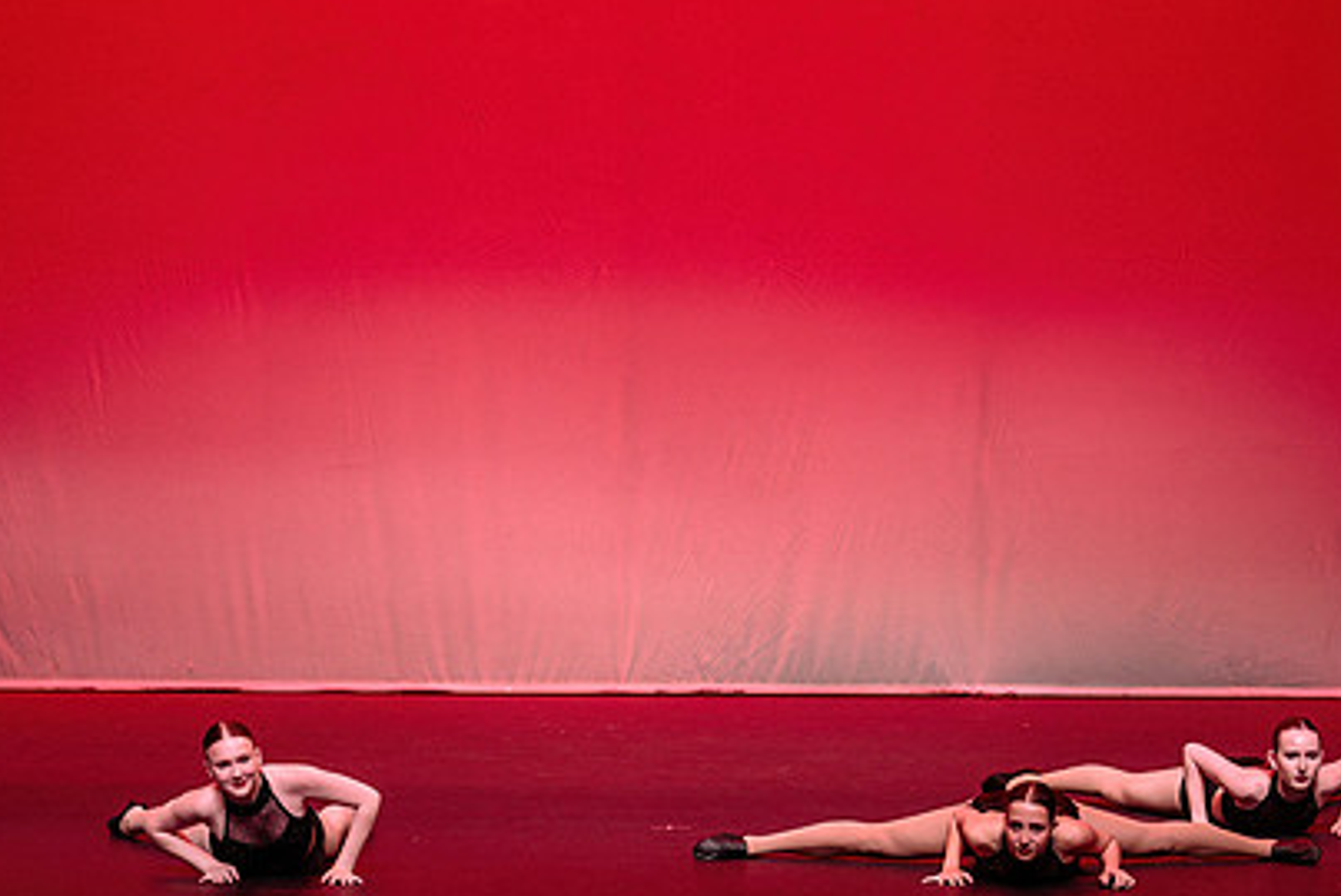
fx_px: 5591
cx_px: 518
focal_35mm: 150
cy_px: 488
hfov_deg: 13.7
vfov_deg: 9.2
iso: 1250
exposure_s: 1/500
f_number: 2.8
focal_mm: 85
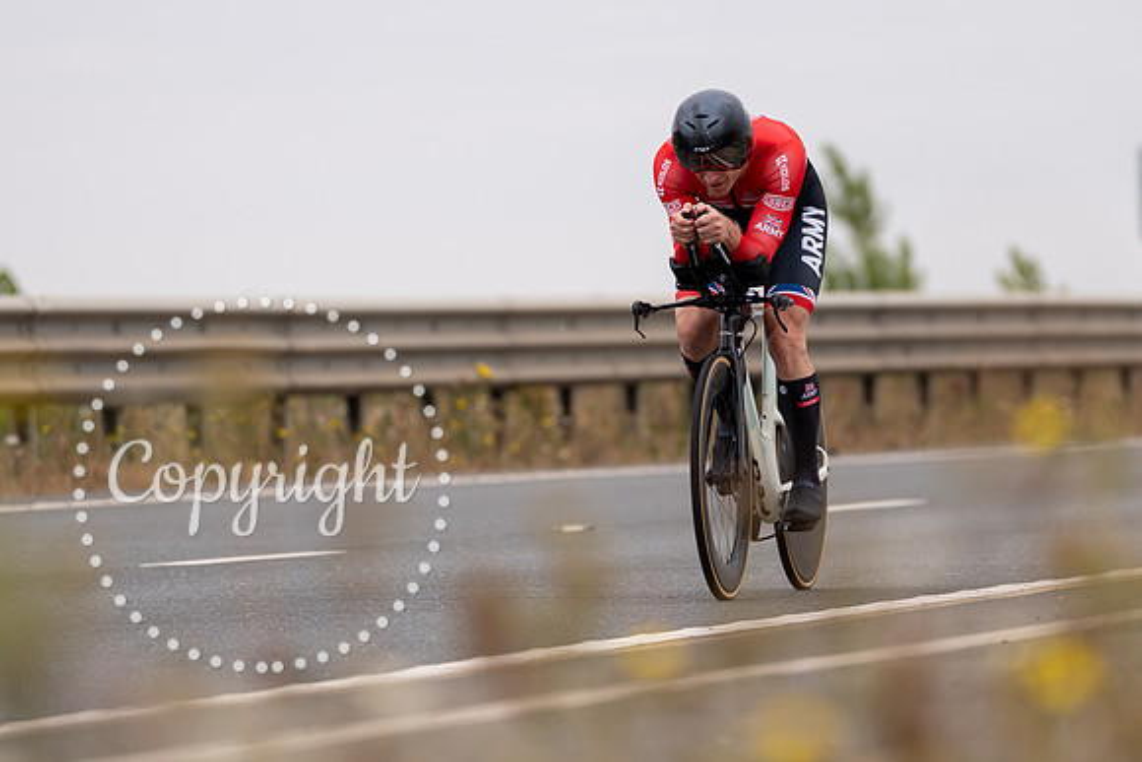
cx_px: 740
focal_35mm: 399
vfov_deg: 3.4
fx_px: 12661
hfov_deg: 5.2
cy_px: 319
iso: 100
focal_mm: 200
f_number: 2.8
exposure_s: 1/800
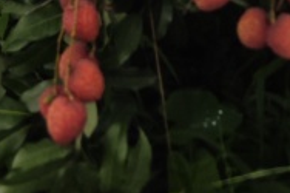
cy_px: -561
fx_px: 1095
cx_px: 80
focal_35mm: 136
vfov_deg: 7.4
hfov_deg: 15.0
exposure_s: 1/1027
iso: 50
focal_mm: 8.7
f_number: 1.9
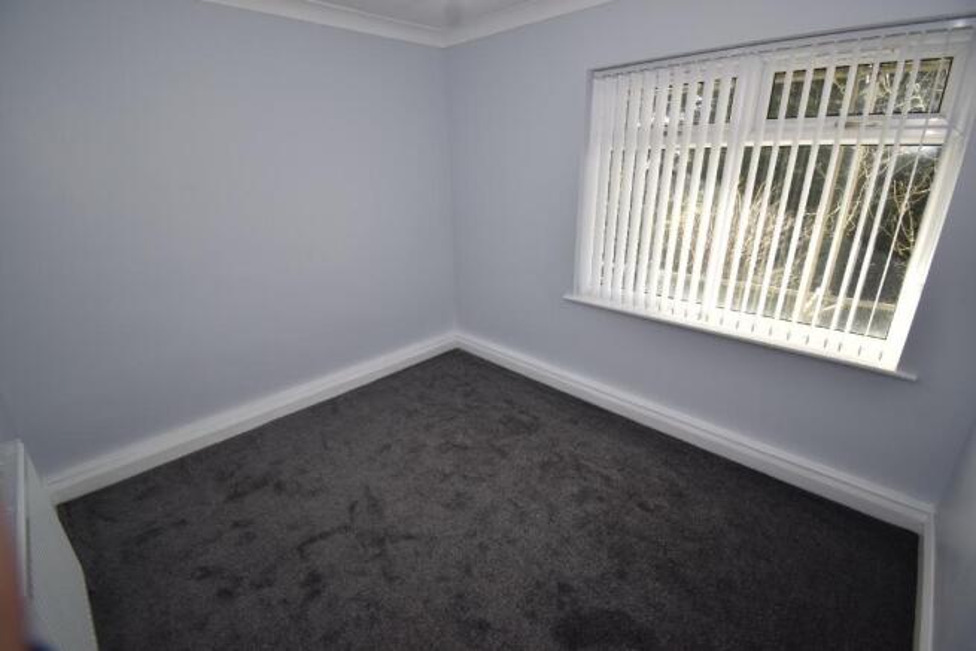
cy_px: 326
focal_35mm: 15
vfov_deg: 77.4
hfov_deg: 100.4
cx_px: 488
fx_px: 407
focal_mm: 10
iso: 160
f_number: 4.5
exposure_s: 1/60
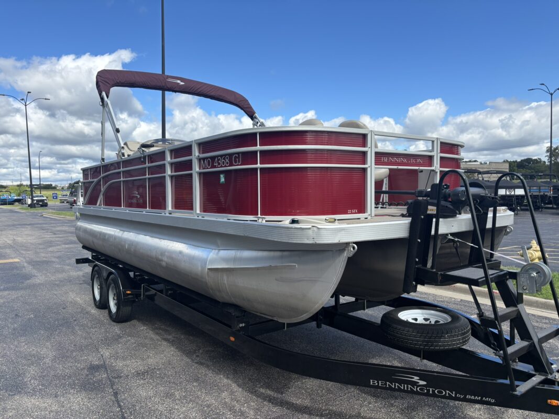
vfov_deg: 53.1
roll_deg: -0.5
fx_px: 420
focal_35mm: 26
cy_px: 210
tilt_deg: -0.5
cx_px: 280
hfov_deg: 67.3
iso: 50
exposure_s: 1/2571
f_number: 1.6
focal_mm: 5.96
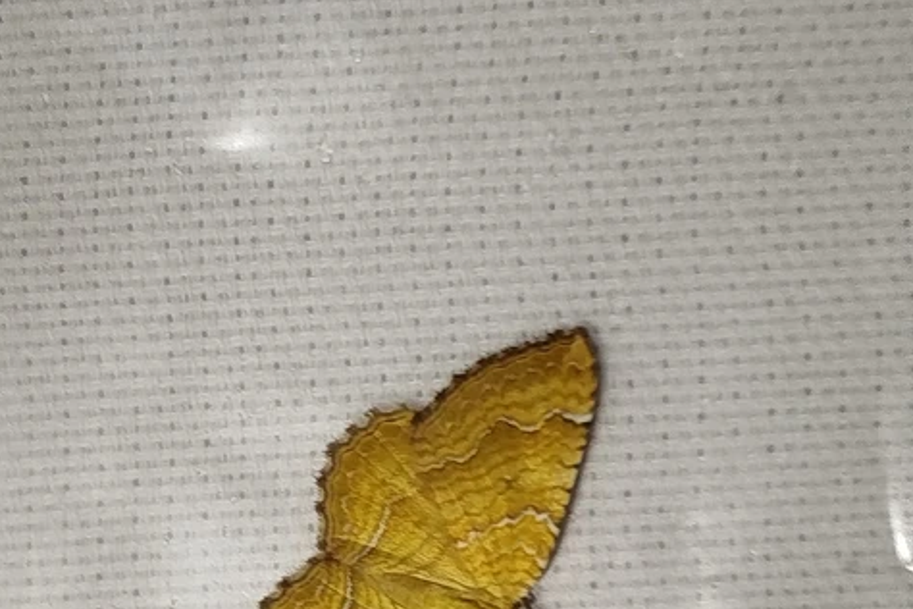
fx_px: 2637
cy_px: 615
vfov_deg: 13.0
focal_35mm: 104
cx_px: 455
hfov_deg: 19.6
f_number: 1.7
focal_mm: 5.31
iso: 80
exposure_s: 1/50
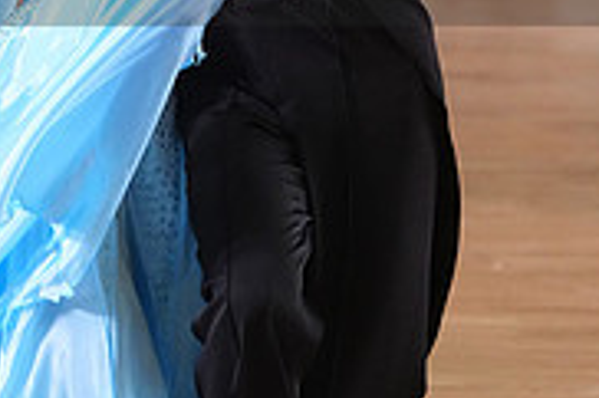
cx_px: 311
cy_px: -82
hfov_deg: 4.4
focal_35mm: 465
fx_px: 7730
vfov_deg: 2.9
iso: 4000
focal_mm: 146
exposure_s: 1/250
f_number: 5.6
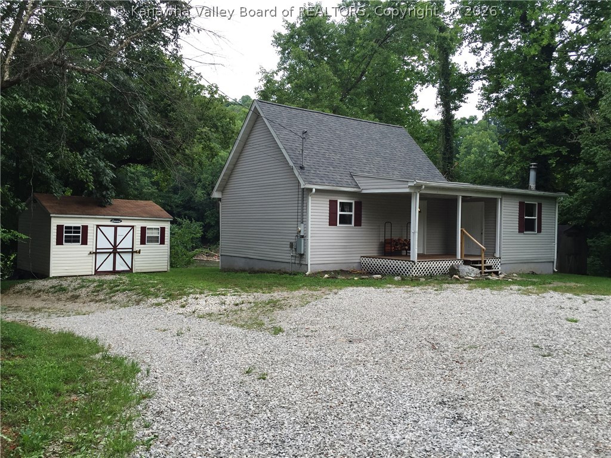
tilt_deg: -0.6
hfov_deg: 61.7
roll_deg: -1.8
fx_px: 512
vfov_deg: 48.2
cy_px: 229
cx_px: 306
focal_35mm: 29
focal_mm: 4.15
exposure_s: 1/309
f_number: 2.2
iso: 32
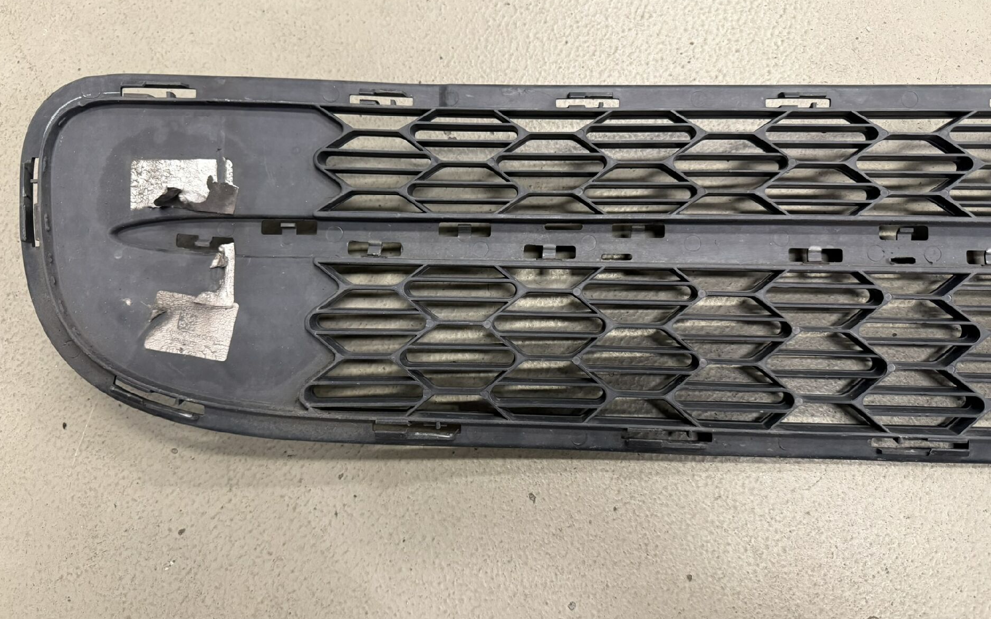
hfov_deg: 70.4
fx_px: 702
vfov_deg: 47.6
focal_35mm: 26
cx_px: 486
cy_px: 297
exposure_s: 1/60
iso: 500
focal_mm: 6.76
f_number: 1.78
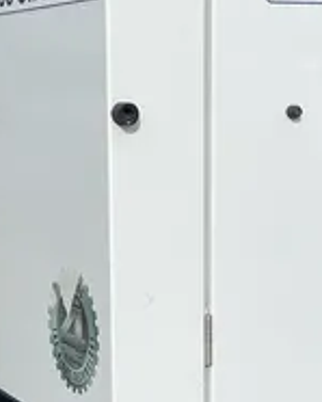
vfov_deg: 19.0
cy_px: 325
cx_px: 160
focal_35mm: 100
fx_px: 1190
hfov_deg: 15.4
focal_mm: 4.25
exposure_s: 1/3497
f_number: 1.8
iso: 32
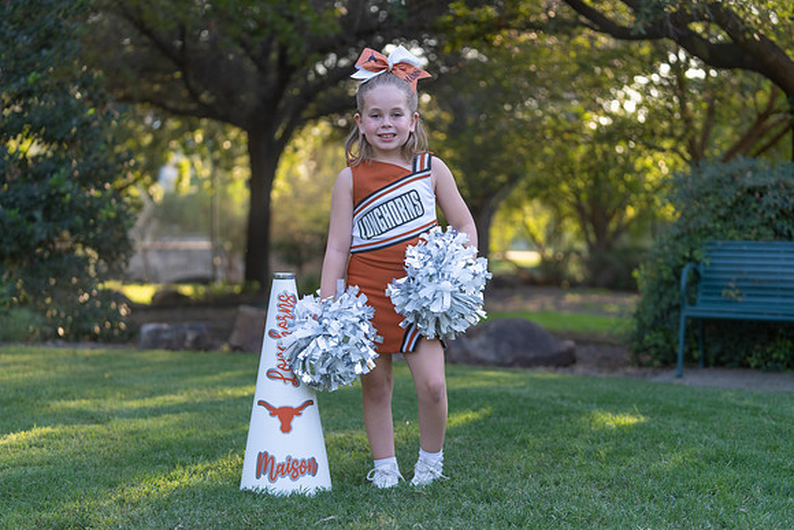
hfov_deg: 28.8
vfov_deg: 19.5
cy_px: 265
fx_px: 1544
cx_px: 397
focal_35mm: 70
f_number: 2.8
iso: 200
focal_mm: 70
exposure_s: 1/320
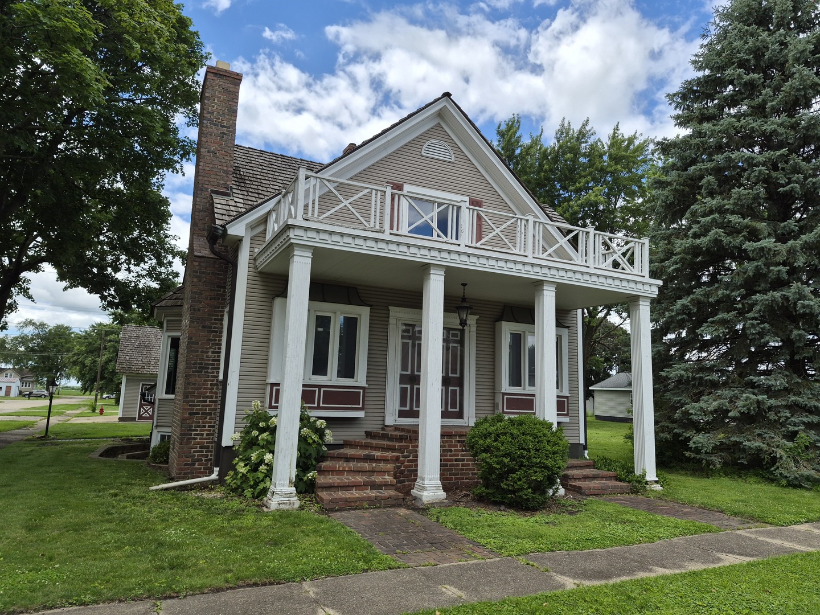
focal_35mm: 23
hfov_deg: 73.9
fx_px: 545
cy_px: 308
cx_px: 410
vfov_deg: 58.9
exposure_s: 1/5472
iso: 80
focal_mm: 5.4
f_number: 1.8
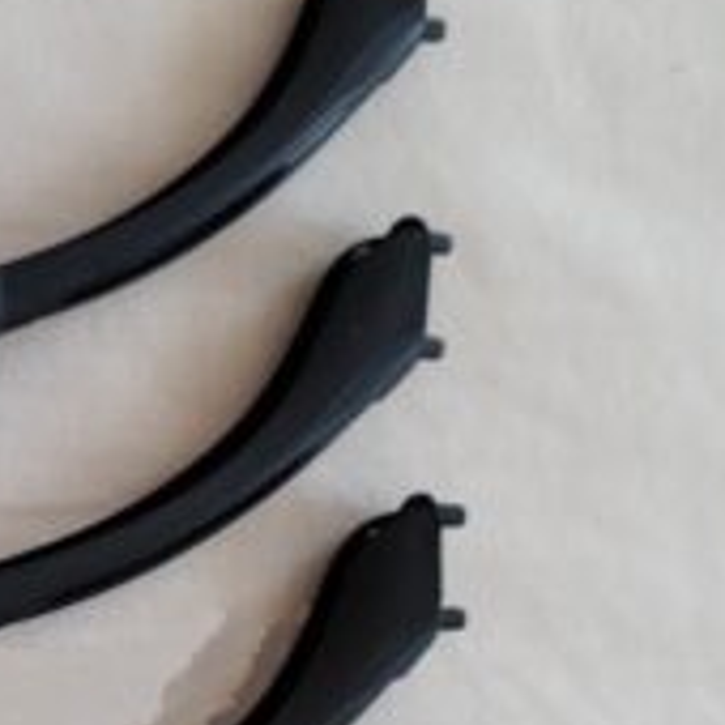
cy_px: 652
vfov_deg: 29.3
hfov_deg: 29.6
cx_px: 115
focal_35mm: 56
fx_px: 1327
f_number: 1.9
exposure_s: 1/33
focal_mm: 3.6
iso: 40
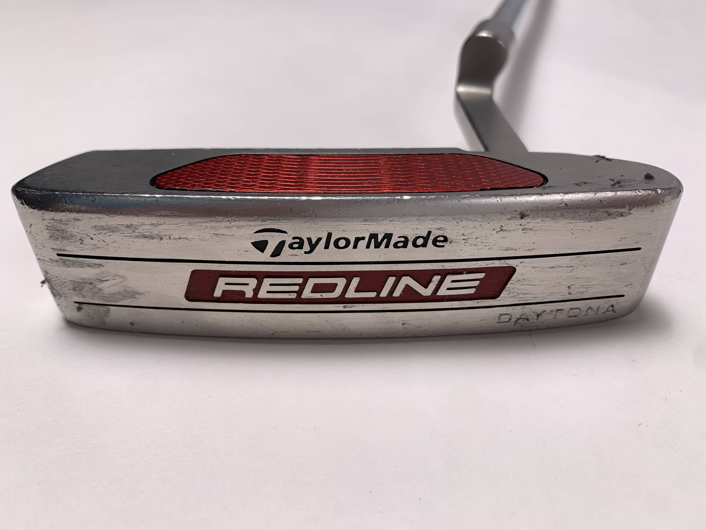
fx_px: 530
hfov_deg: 67.3
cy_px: 265
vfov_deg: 53.1
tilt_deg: -35.1
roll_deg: +0.1
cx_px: 353
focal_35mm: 26
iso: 25
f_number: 1.8
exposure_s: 1/149
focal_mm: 4.25
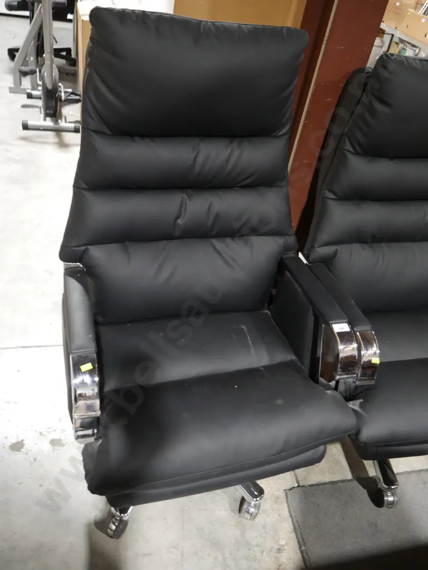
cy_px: 285
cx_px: 214
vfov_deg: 63.4
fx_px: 461
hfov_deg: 49.8
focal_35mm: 28
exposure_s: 1/60
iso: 1000
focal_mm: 14
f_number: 3.5
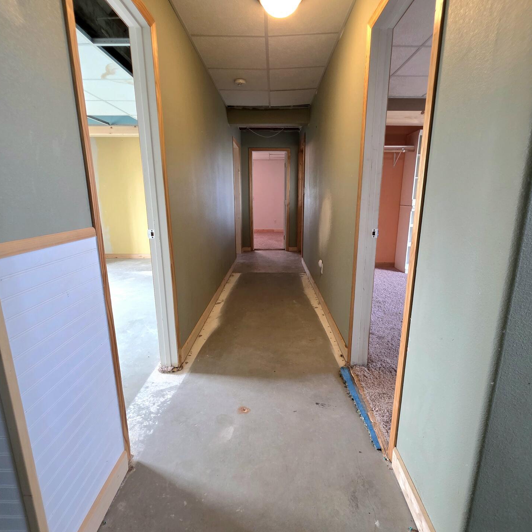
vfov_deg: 87.4
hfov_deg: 87.4
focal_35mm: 16
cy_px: 263
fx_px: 278
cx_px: 273
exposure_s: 1/60.2
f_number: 1.9
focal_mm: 2.2
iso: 200
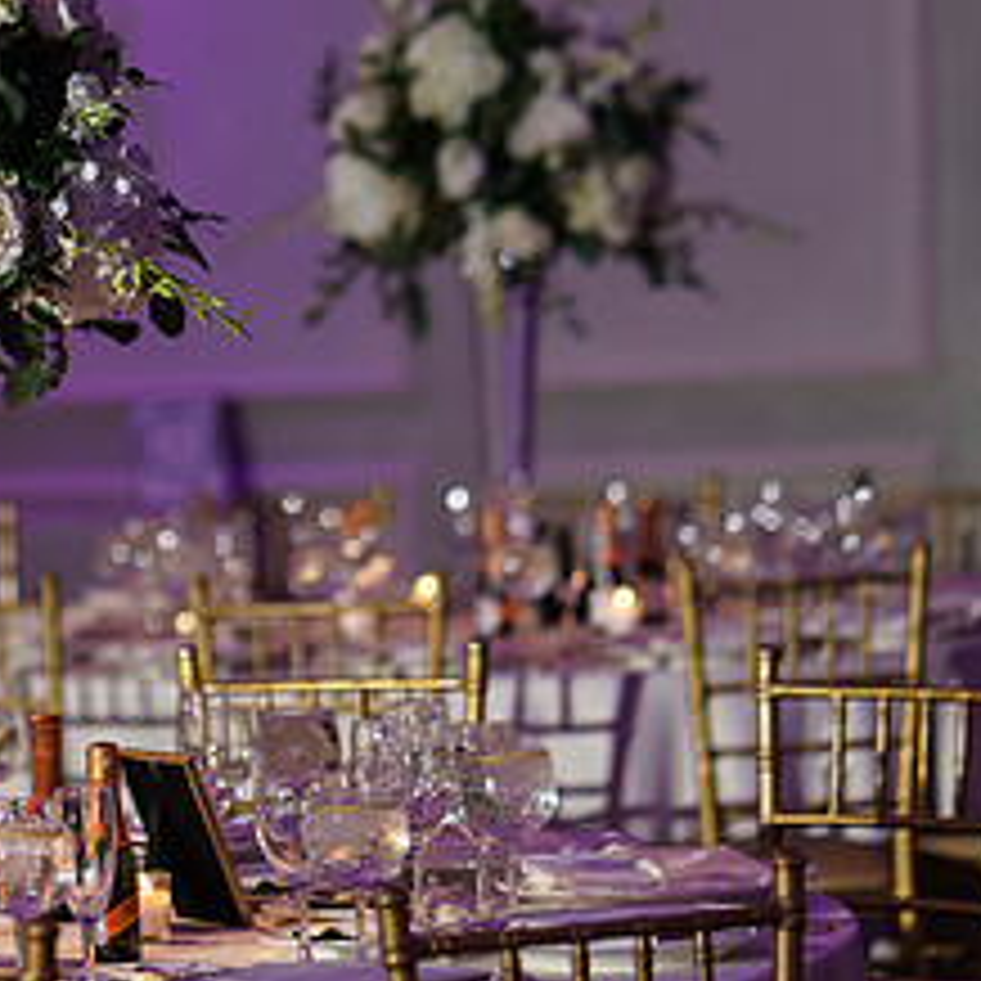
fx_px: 6156
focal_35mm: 192
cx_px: 9
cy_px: 506
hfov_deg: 9.1
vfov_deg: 9.1
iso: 400
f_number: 2
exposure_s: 1/200
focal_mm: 85
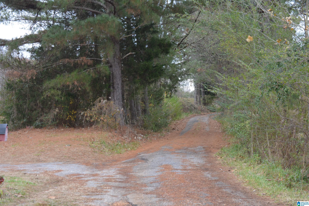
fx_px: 707
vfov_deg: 16.5
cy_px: 103
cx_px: 154
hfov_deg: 24.6
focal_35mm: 82
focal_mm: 55
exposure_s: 1/125
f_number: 5.6
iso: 360
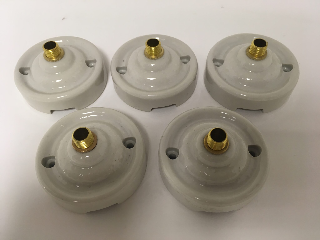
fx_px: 268
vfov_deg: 48.2
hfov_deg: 61.7
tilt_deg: -56.1
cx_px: 160
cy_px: 120
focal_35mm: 29
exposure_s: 1/33
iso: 64
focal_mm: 4.15
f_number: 2.2
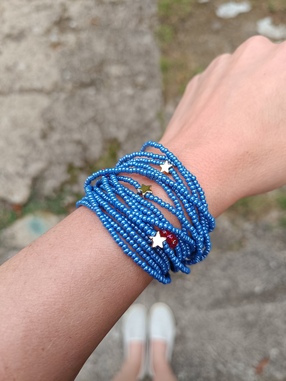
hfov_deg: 56.8
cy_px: 190
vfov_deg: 71.6
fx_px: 264
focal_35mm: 24
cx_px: 143
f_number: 1.88
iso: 226
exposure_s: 1/101
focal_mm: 5.59
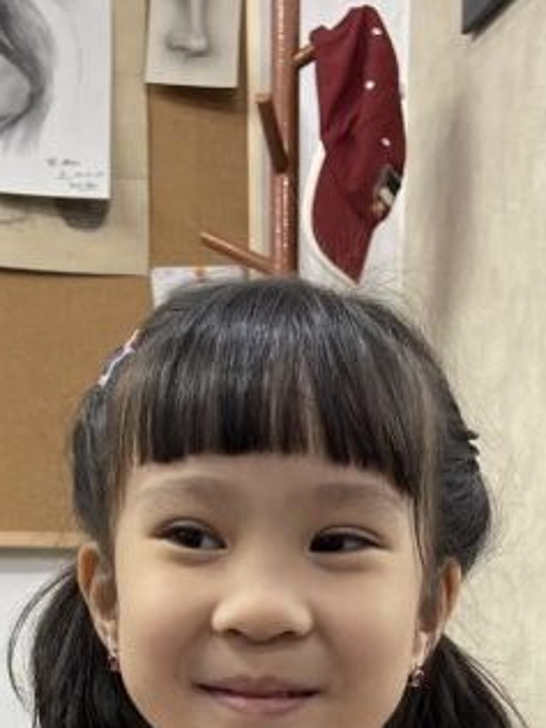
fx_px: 1661
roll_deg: -1.2
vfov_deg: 22.6
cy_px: 887
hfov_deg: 18.7
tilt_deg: -5.7
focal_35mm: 79
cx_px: 263
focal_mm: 5.1
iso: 125
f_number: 1.6
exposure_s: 1/100
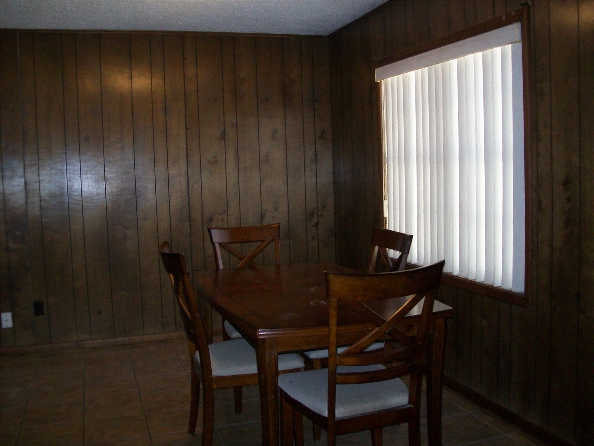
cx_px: 297
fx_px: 618
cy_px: 223
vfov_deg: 39.7
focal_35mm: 36
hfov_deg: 51.4
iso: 160
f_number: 2.7
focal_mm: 6
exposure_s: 1/60
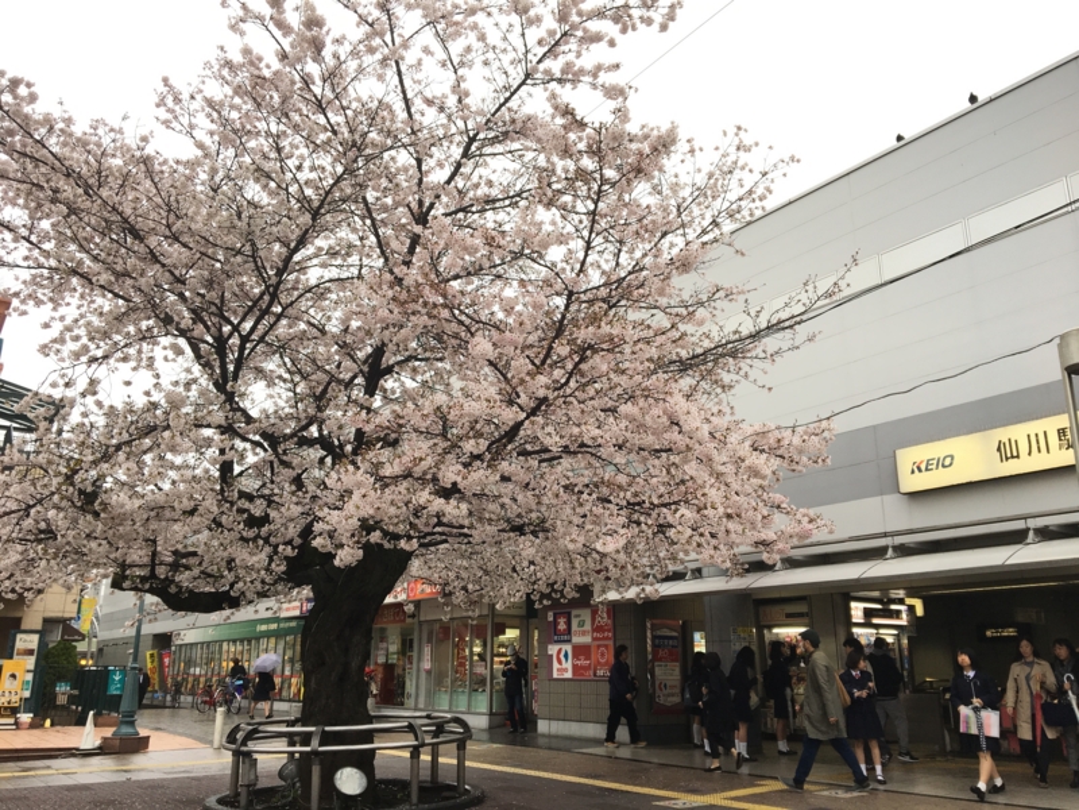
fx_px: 904
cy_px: 405
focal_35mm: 29
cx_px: 540
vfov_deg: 48.2
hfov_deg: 61.7
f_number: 2.2
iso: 25
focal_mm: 4.15
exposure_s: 1/120
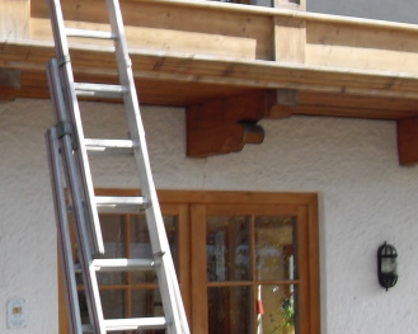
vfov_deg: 14.9
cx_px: 131
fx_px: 1274
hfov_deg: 18.6
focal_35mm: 103
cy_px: 160
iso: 80
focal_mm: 6.3
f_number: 7
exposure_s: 1/60
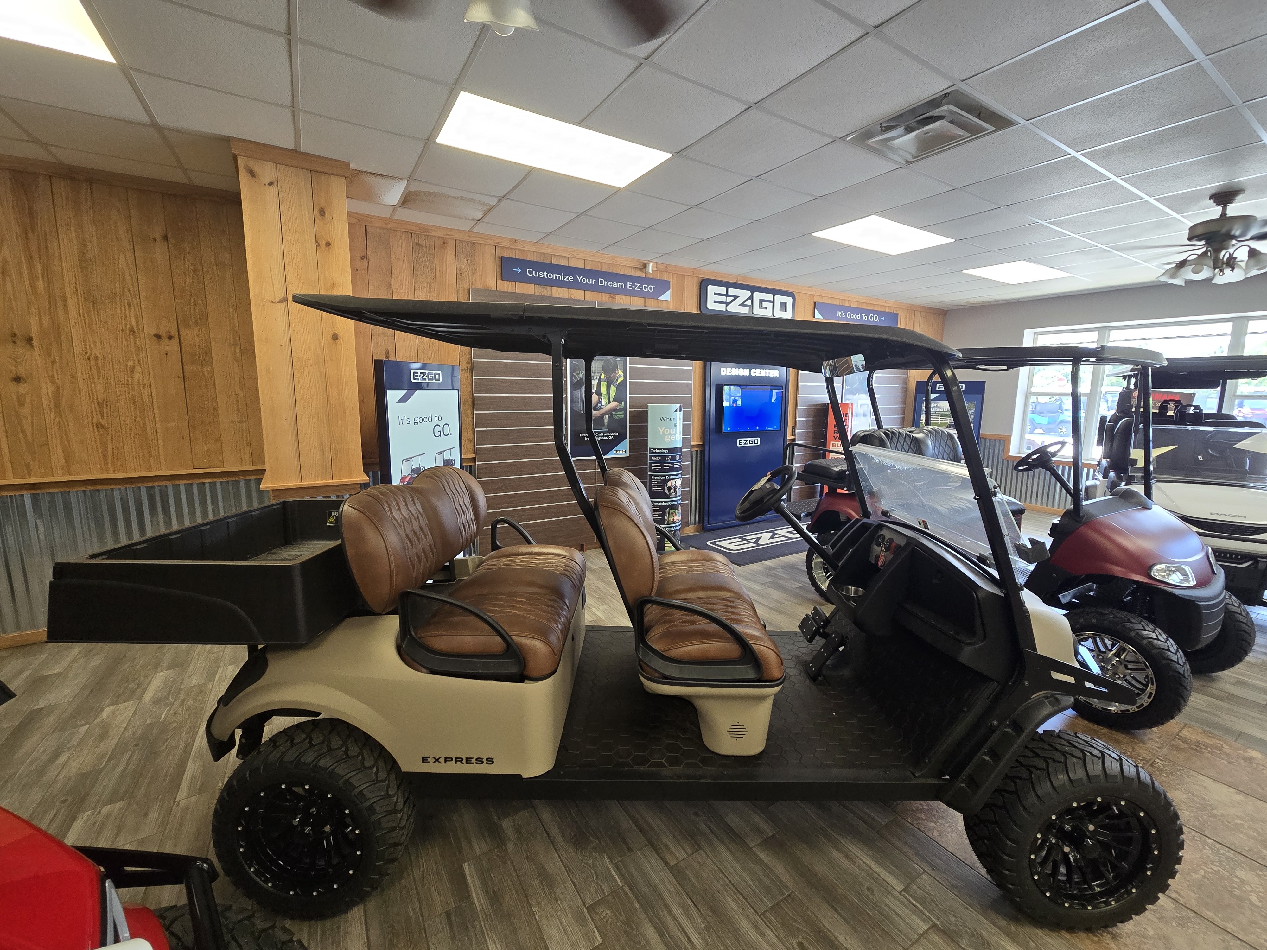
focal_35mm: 13
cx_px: 634
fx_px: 476
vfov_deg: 89.9
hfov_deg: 106.2
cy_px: 475
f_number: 2.2
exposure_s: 1/60
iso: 250
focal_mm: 2.2
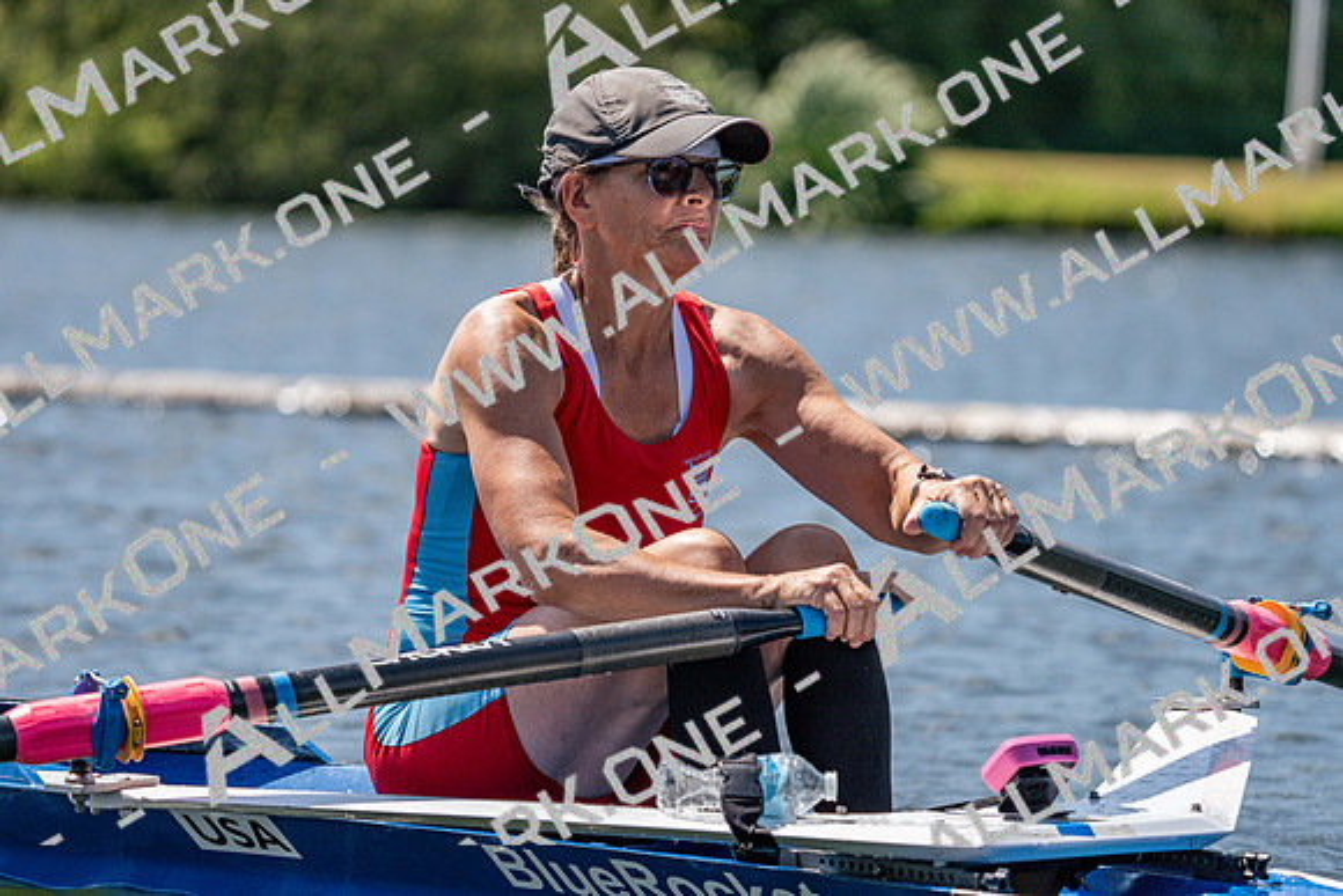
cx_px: 672
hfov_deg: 7.3
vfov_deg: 4.9
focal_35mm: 282
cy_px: 448
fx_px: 10522
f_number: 5.6
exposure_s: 1/2000
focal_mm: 282
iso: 320
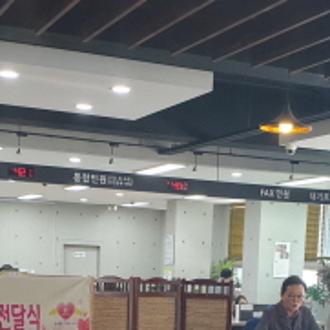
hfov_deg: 22.8
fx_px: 820
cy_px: 374
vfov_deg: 21.5
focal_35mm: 76
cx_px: 180
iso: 200
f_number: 2.4
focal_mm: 4.3
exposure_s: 1/60
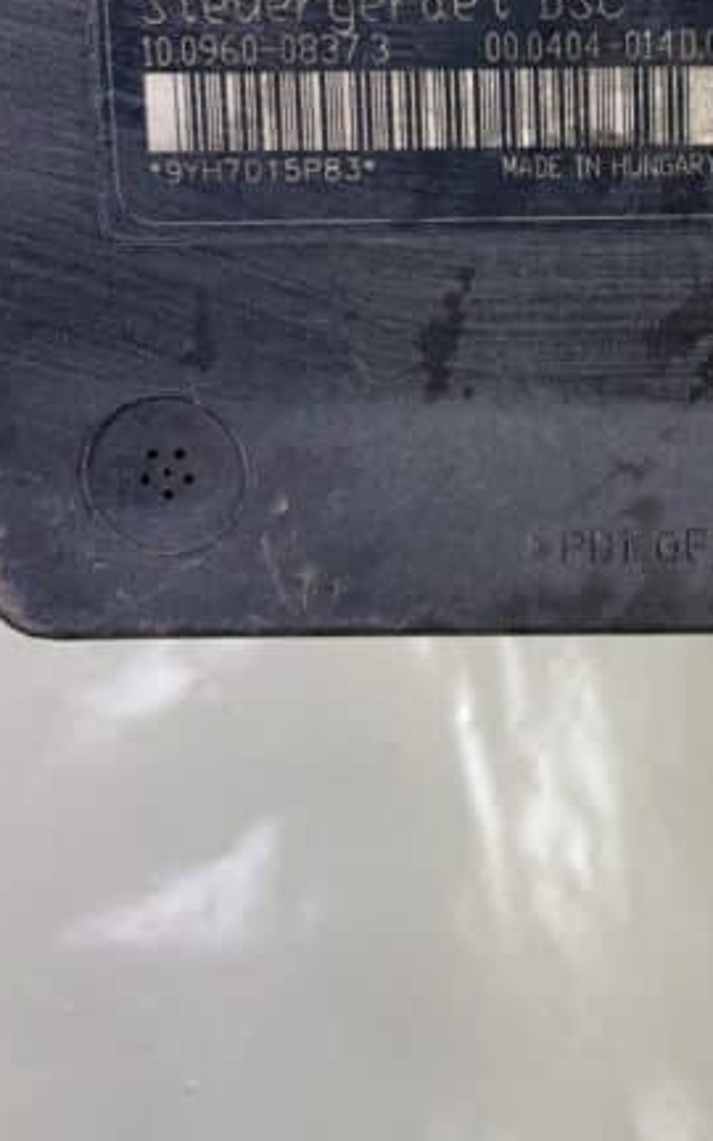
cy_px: 151
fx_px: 1586
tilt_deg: -76.7
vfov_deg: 37.4
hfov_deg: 24.4
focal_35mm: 51
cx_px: 676
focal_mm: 4.2
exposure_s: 1/100
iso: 64
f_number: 1.6
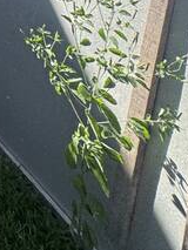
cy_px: -263
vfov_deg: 17.9
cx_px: -271
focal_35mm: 71
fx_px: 514
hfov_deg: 14.0
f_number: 2.2
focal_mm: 2.22
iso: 40
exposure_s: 1/796
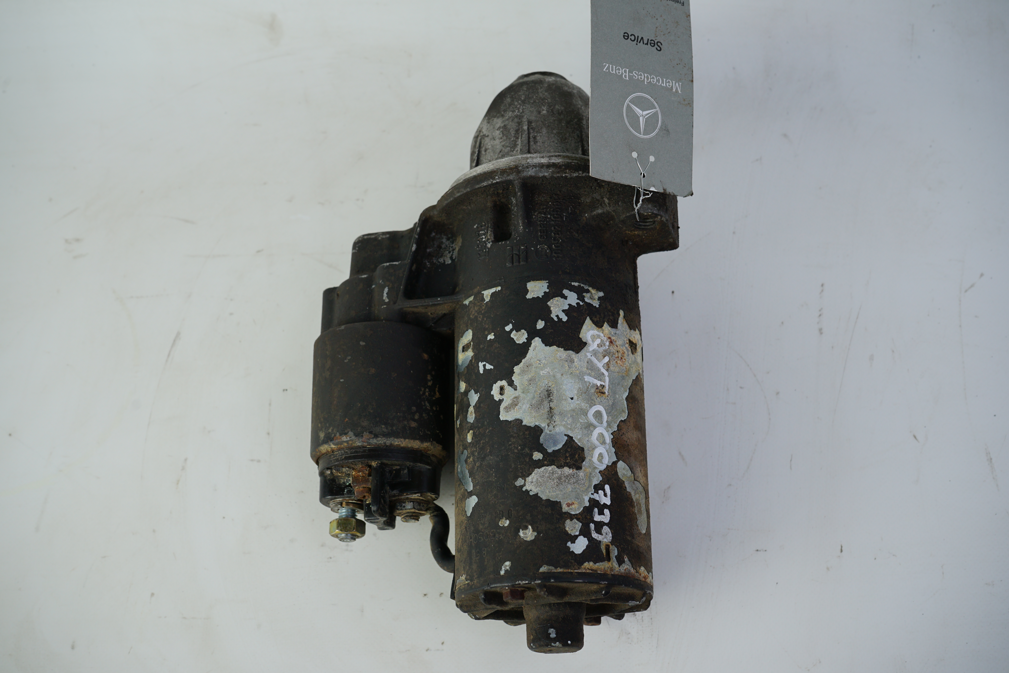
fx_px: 1373
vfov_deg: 27.5
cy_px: 336
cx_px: 504
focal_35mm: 49
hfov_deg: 40.3
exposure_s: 1/160
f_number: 8
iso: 200
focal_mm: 49
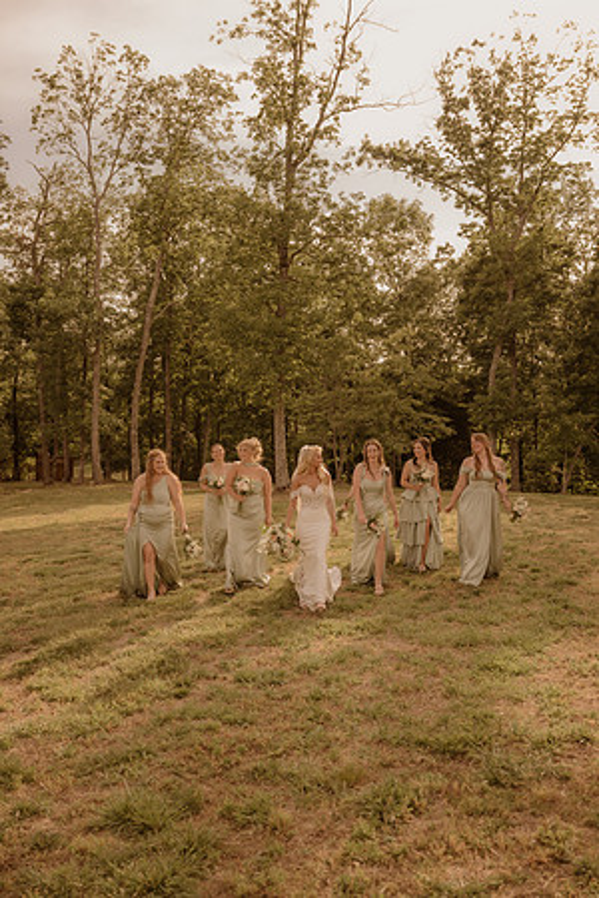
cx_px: 300
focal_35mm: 32
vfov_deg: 58.7
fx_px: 799
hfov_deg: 41.1
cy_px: 449
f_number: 2.8
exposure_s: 1/3200
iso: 500
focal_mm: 32
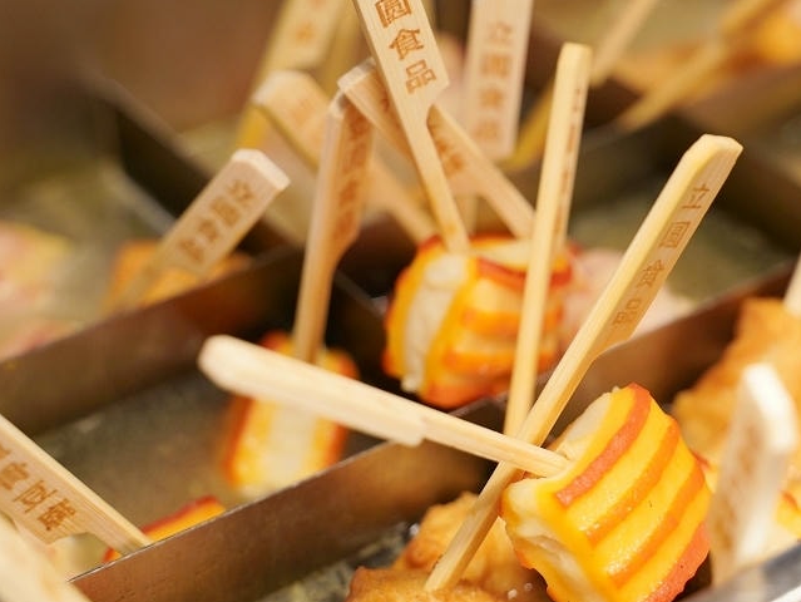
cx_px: 587
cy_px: 139
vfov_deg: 17.7
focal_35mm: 83
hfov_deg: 23.3
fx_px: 1922
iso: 160
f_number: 4
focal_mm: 46
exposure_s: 1/60
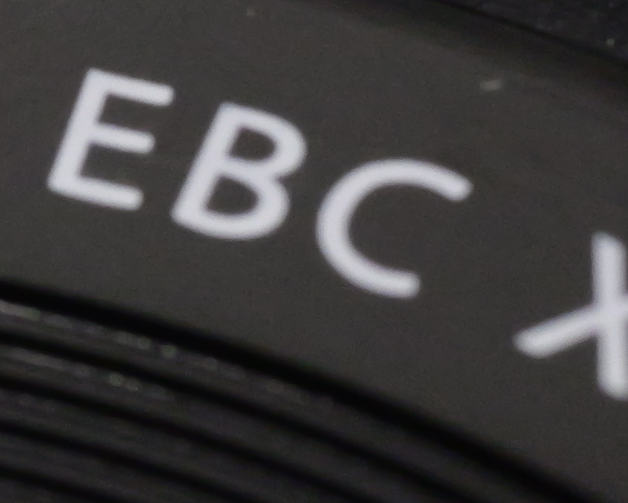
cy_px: -275
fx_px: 5910
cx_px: -783
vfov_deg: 4.8
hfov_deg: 5.9
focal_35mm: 318
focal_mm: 30
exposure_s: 1/80
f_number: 8
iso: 2500
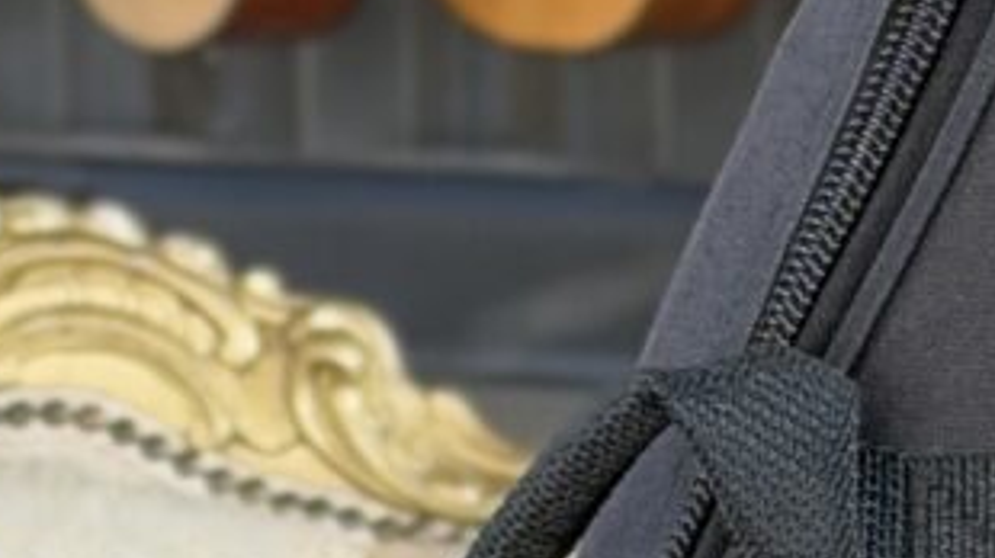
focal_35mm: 432
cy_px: 526
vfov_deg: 2.8
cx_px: 1647
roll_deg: -0.1
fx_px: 11392
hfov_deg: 5.0
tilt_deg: -10.3
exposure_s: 1/92
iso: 100
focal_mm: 6.76
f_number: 1.78
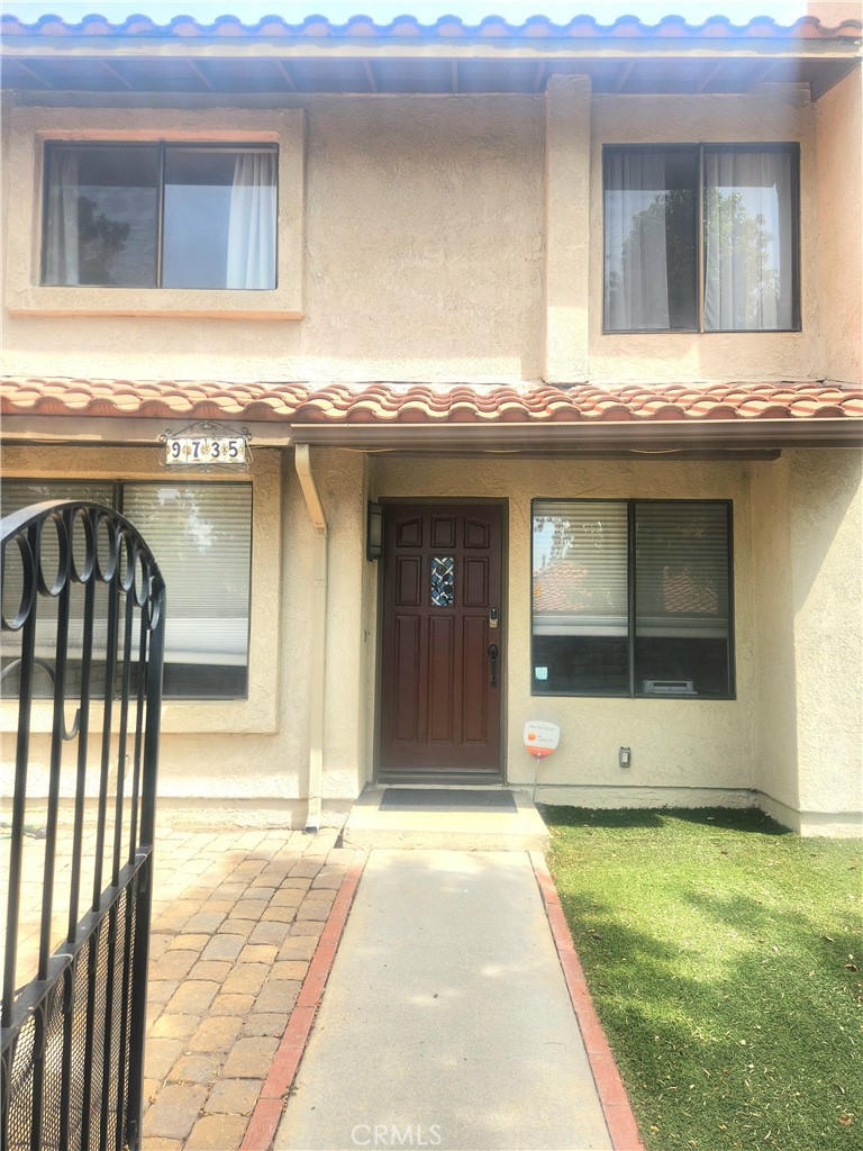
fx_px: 765
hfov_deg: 58.9
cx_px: 432
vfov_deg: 73.9
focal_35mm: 23
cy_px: 576
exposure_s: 1/588
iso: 20
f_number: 1.8
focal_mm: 5.4
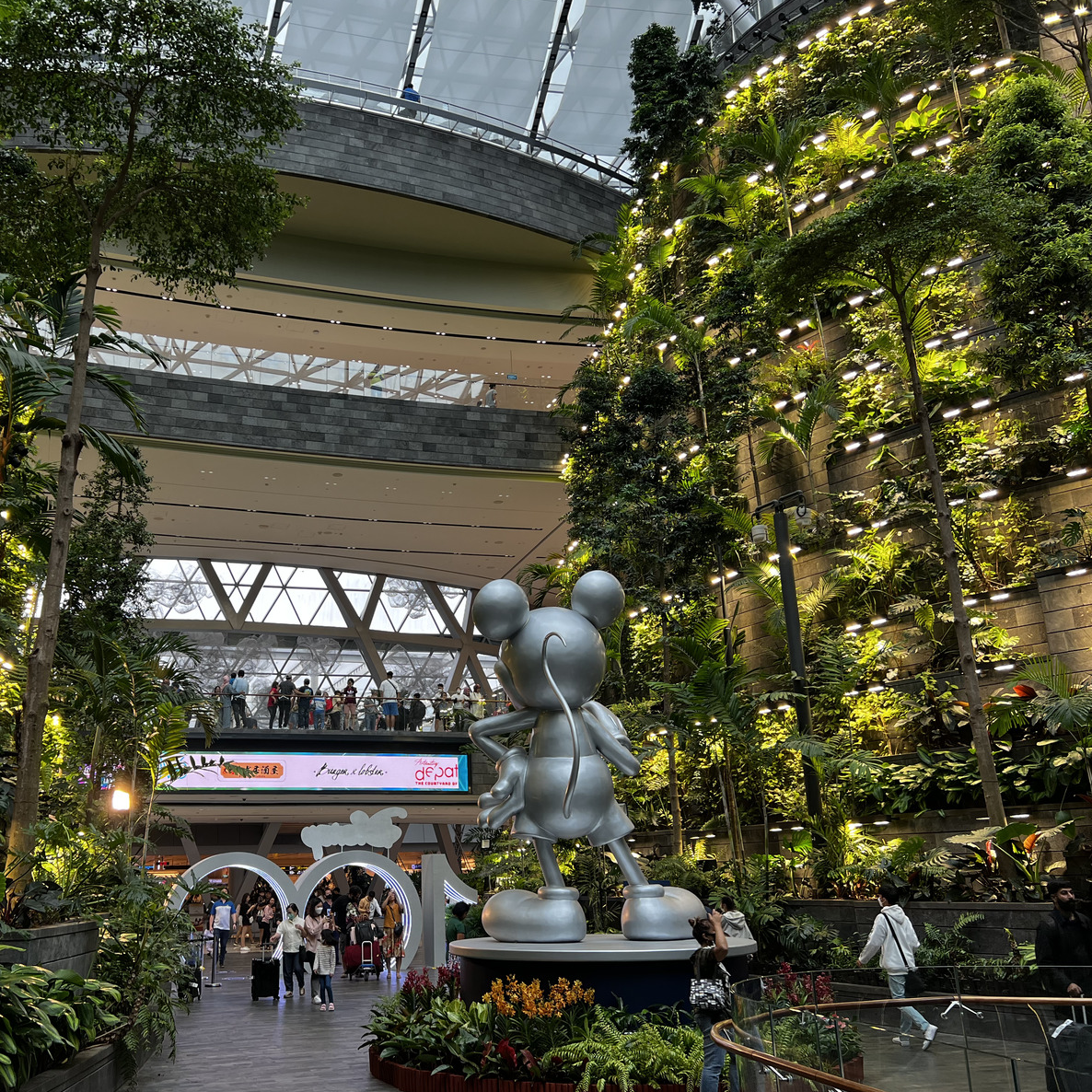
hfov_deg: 52.0
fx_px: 1106
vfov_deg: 52.5
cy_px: 548
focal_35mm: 31
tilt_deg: +16.7
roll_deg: +1.5
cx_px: 412
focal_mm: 5.7
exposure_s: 1/100
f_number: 1.5
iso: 80
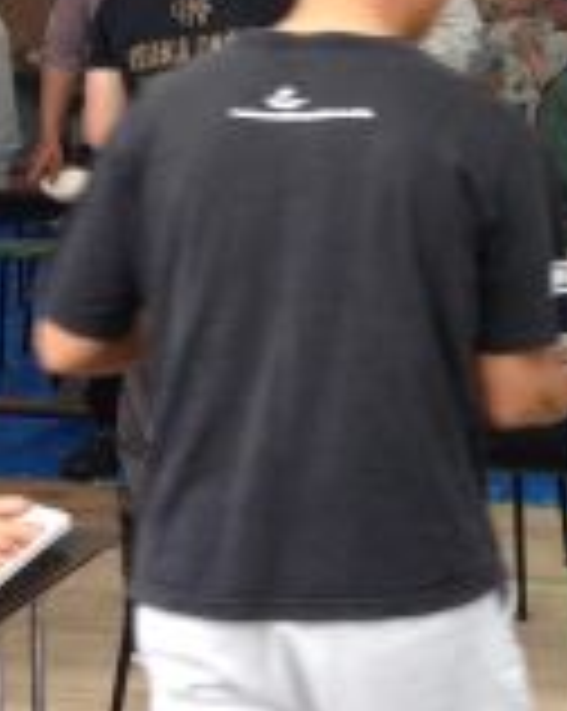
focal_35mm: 130
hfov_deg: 11.5
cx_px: 760
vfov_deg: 14.6
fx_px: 2732
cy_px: 4
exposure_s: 1/40
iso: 64
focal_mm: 4.28
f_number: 2.4
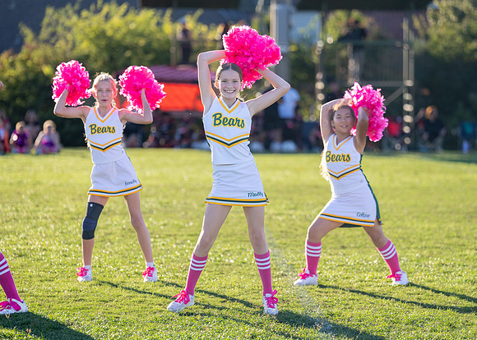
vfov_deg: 8.9
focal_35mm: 161
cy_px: 174
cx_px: 242
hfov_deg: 12.5
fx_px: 2182
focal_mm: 143
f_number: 2.8
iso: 500
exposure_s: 1/2500
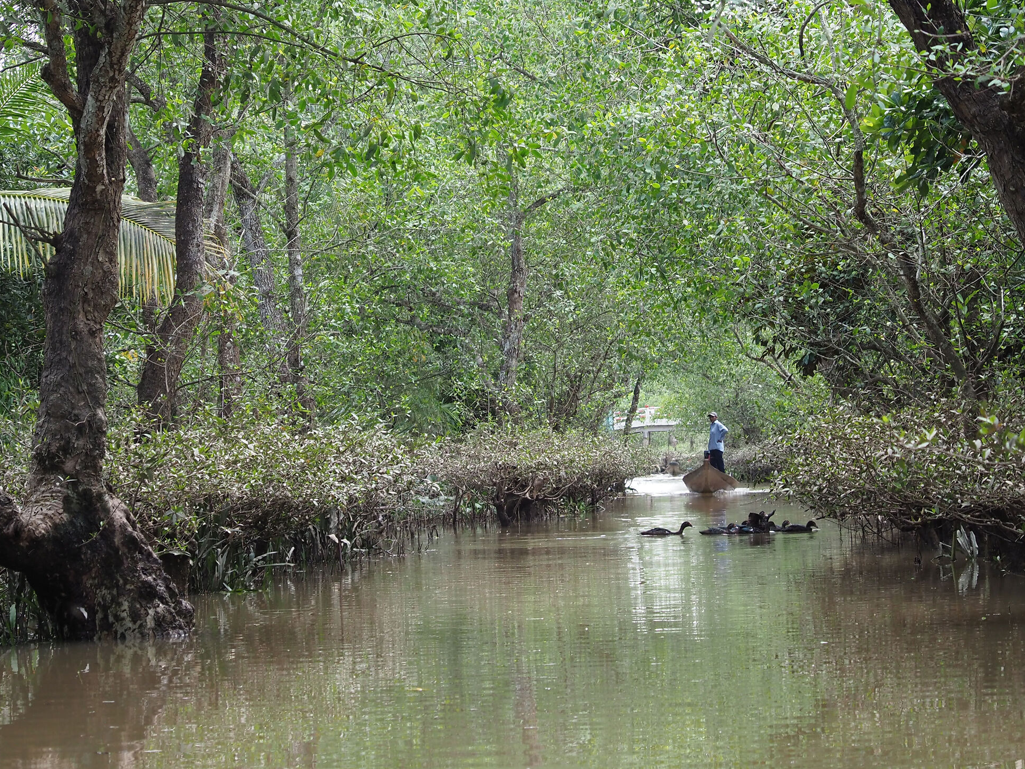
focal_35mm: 111
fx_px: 3286
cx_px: 549
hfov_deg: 17.7
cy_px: 328
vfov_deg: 13.3
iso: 200
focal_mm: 45
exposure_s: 1/100
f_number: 4.5
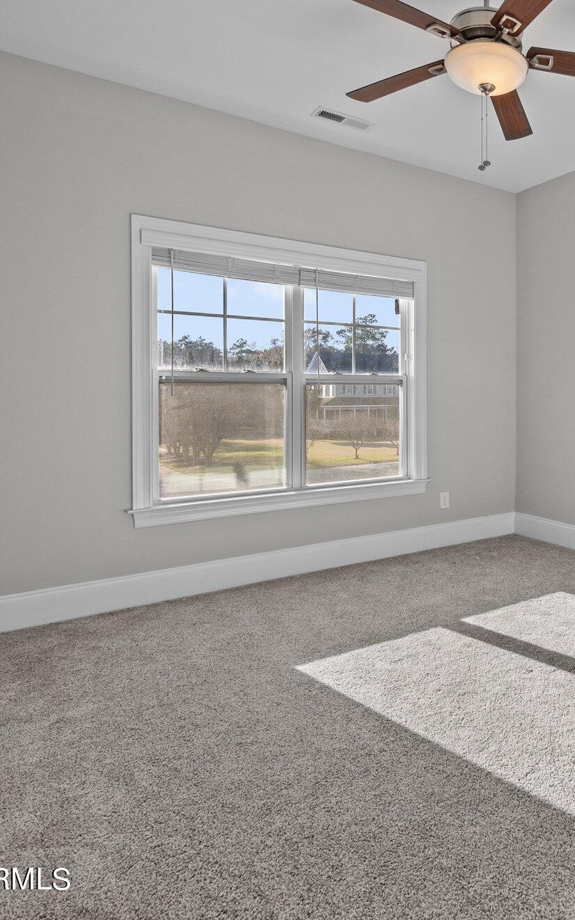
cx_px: 557
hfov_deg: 45.8
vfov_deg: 76.7
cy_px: 393
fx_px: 576
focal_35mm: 23
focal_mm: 7
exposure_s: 1/125
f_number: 4
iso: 400
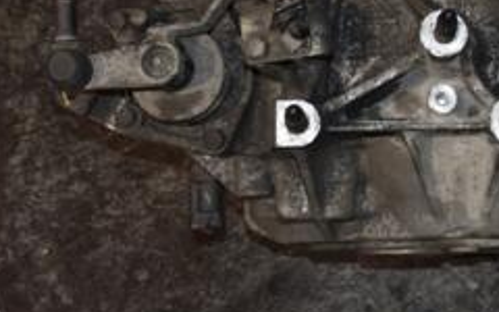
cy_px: -75
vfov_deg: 11.9
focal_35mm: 107
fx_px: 1455
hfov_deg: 19.3
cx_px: 366
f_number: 5
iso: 800
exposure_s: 1/60
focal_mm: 28
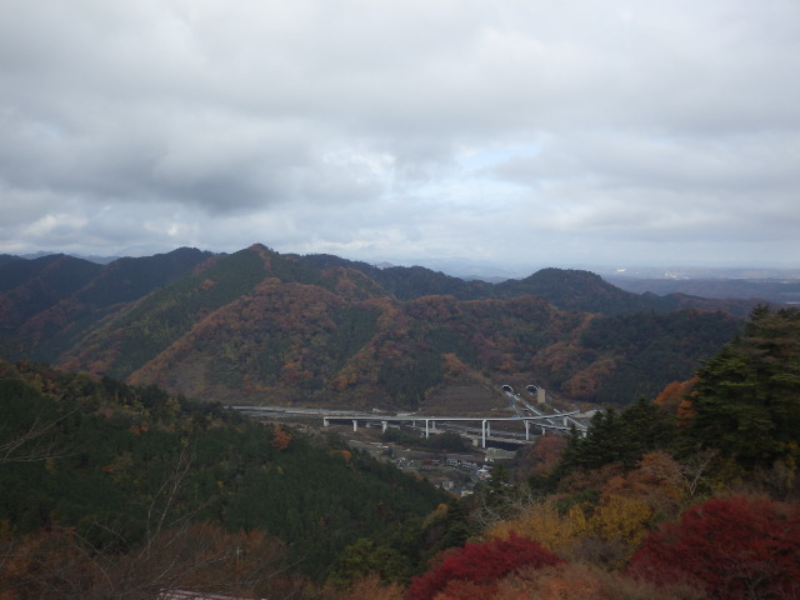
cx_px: 400
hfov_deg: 55.4
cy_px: 300
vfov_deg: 42.9
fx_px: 763
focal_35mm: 33
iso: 125
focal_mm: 5.9
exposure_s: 1/640
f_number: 3.3
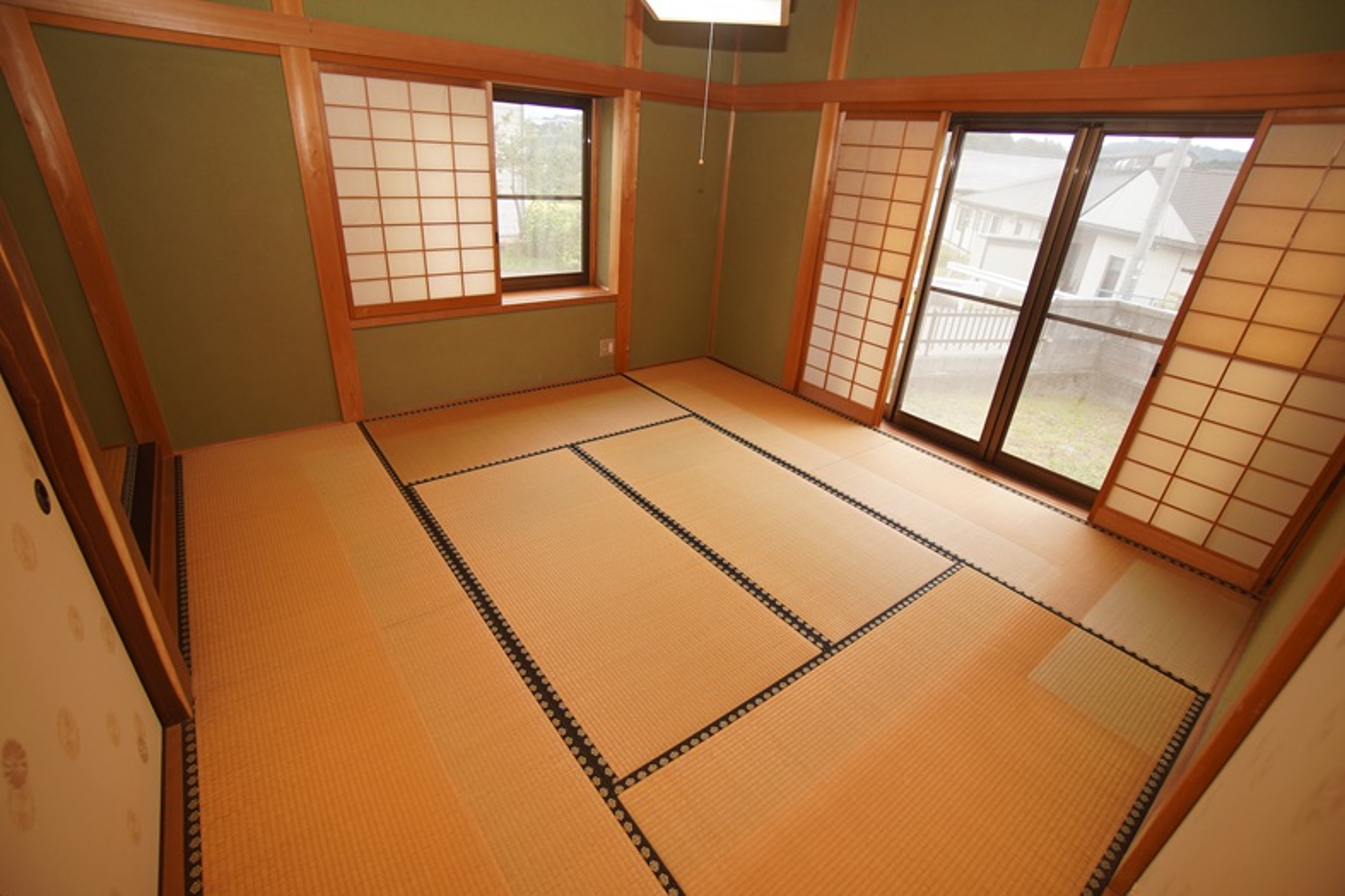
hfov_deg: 100.4
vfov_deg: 77.3
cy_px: 448
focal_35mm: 15
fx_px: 560
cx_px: 672
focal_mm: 10
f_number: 4
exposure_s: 1/60
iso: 125
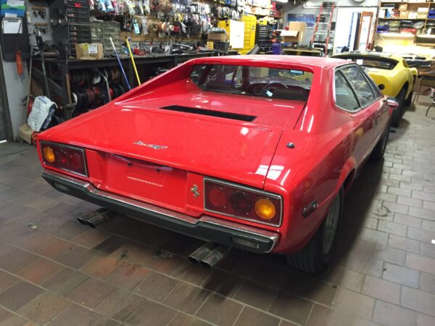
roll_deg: +0.4
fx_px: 364
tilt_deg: -18.2
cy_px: 163
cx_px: 218
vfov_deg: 48.2
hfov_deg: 61.7
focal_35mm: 29
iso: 200
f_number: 2.2
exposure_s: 1/30
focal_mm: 4.15
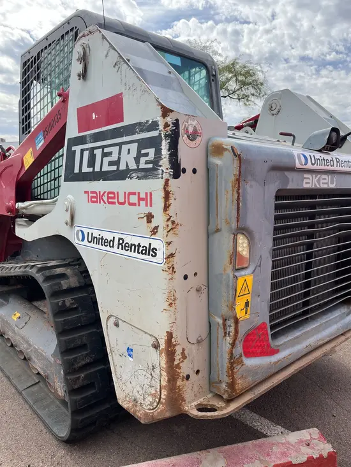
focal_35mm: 26
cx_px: 176
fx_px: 351
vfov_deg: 67.3
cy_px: 234
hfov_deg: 53.1
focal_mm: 5.1
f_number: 1.6
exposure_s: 1/1890
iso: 50
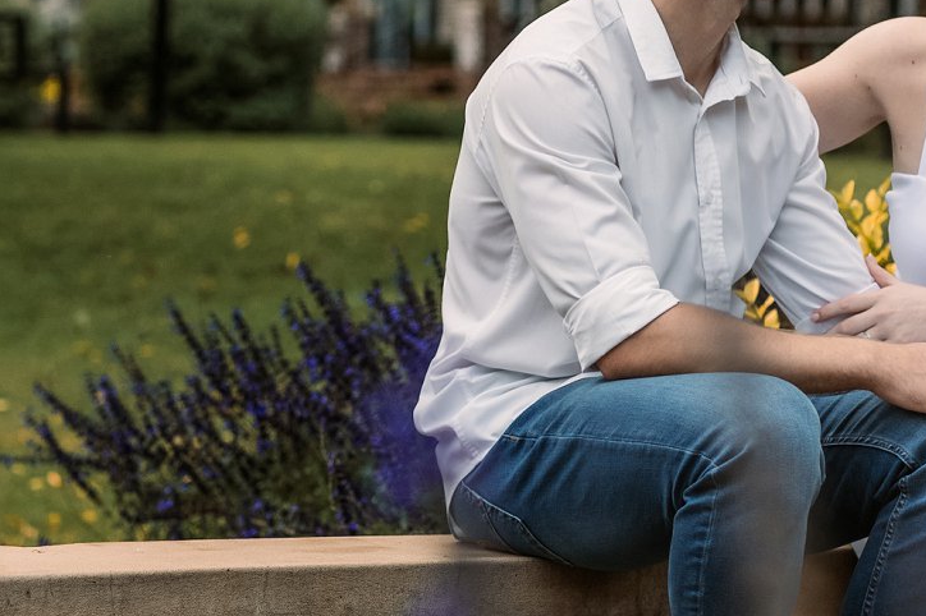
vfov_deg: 9.0
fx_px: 3908
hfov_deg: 13.5
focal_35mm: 152
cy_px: 183
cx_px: 362
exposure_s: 1/100
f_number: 2.2
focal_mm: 50
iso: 250
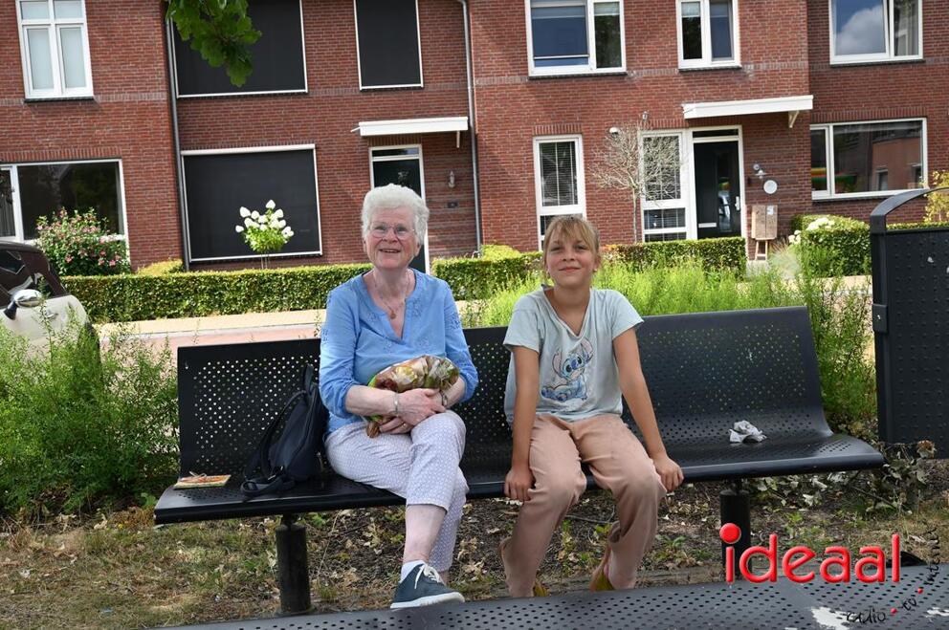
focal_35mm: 45
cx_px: 474
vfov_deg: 29.8
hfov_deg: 43.6
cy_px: 315
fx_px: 1185
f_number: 10
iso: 640
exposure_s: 1/400
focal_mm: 45
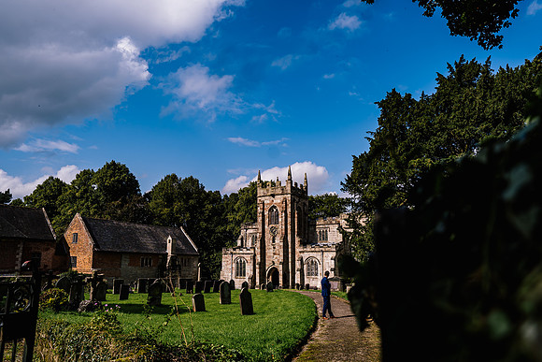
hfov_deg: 70.0
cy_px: 181
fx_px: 387
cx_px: 271
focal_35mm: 26
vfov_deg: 50.1
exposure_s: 1/640
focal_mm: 24
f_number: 3.5
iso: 50
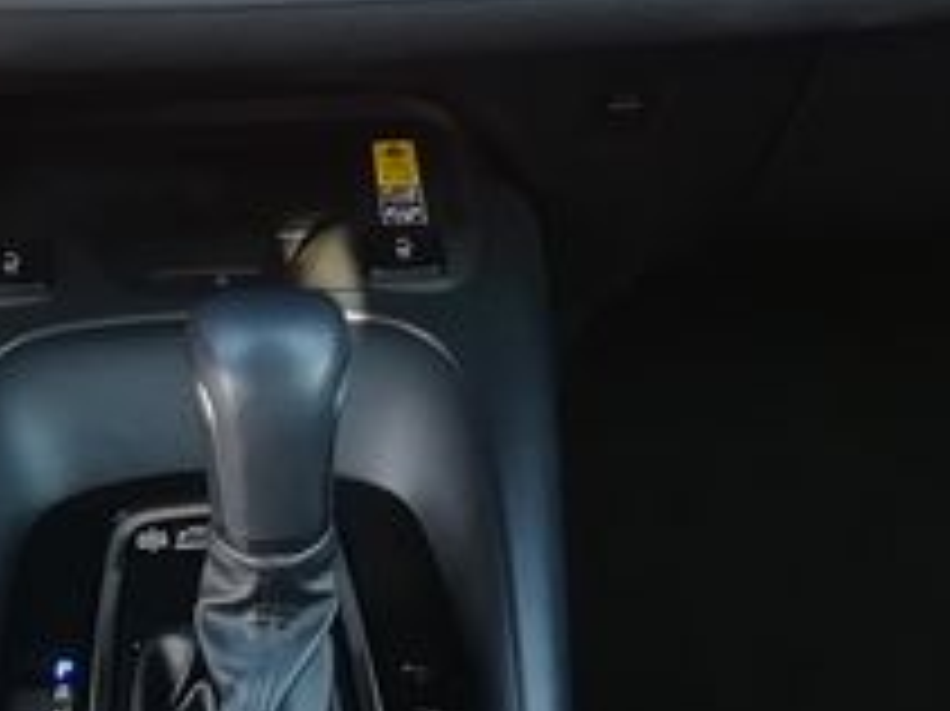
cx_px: 104
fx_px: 3456
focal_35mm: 126
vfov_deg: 11.8
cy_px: 310
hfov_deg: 15.5
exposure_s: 1/30
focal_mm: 3.21
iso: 80
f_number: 2.2
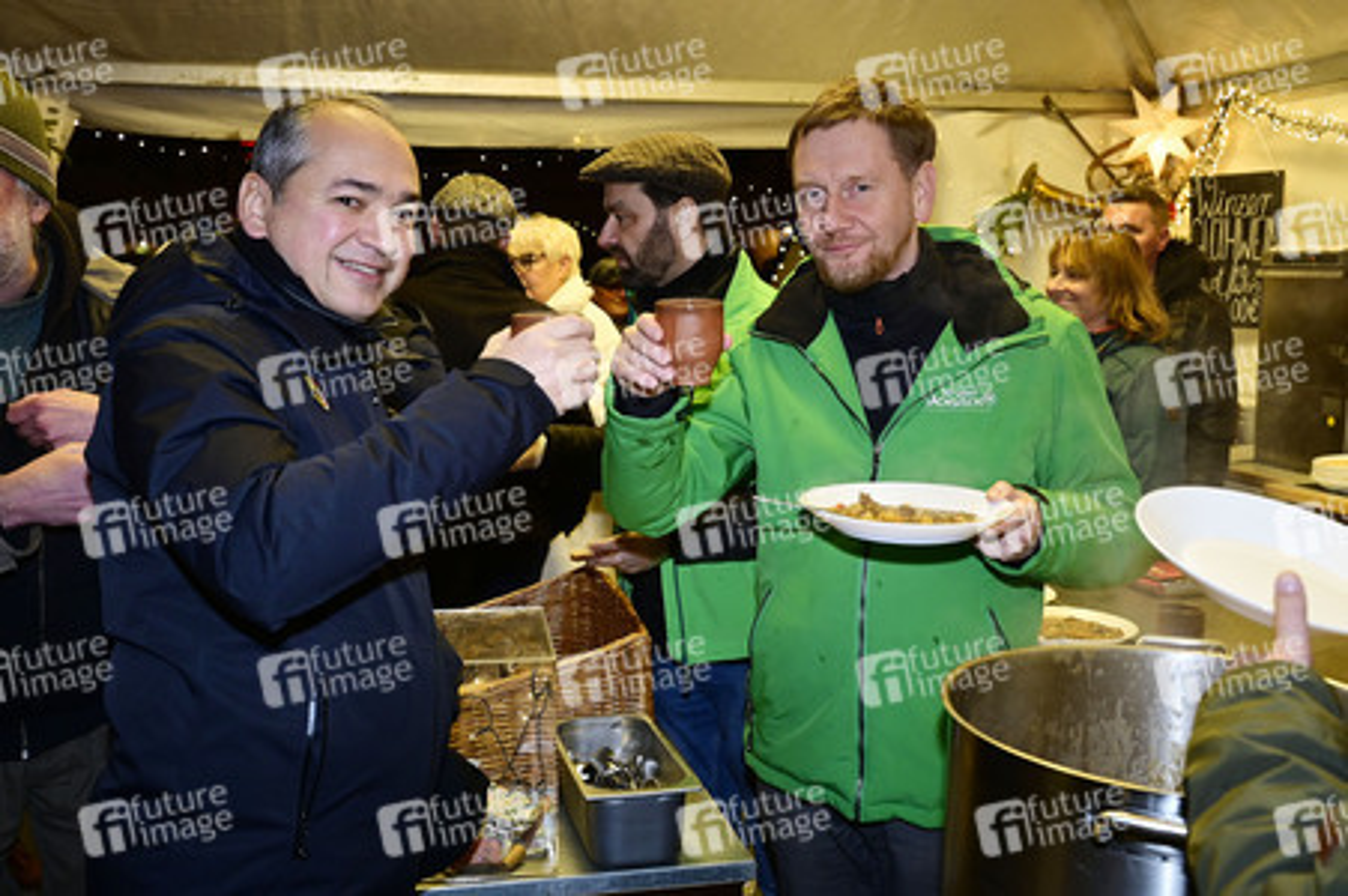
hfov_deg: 62.8
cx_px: 674
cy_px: 448
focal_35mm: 30
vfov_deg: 44.2
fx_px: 1104
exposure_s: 1/200
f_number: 5
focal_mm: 29.5
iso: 1600
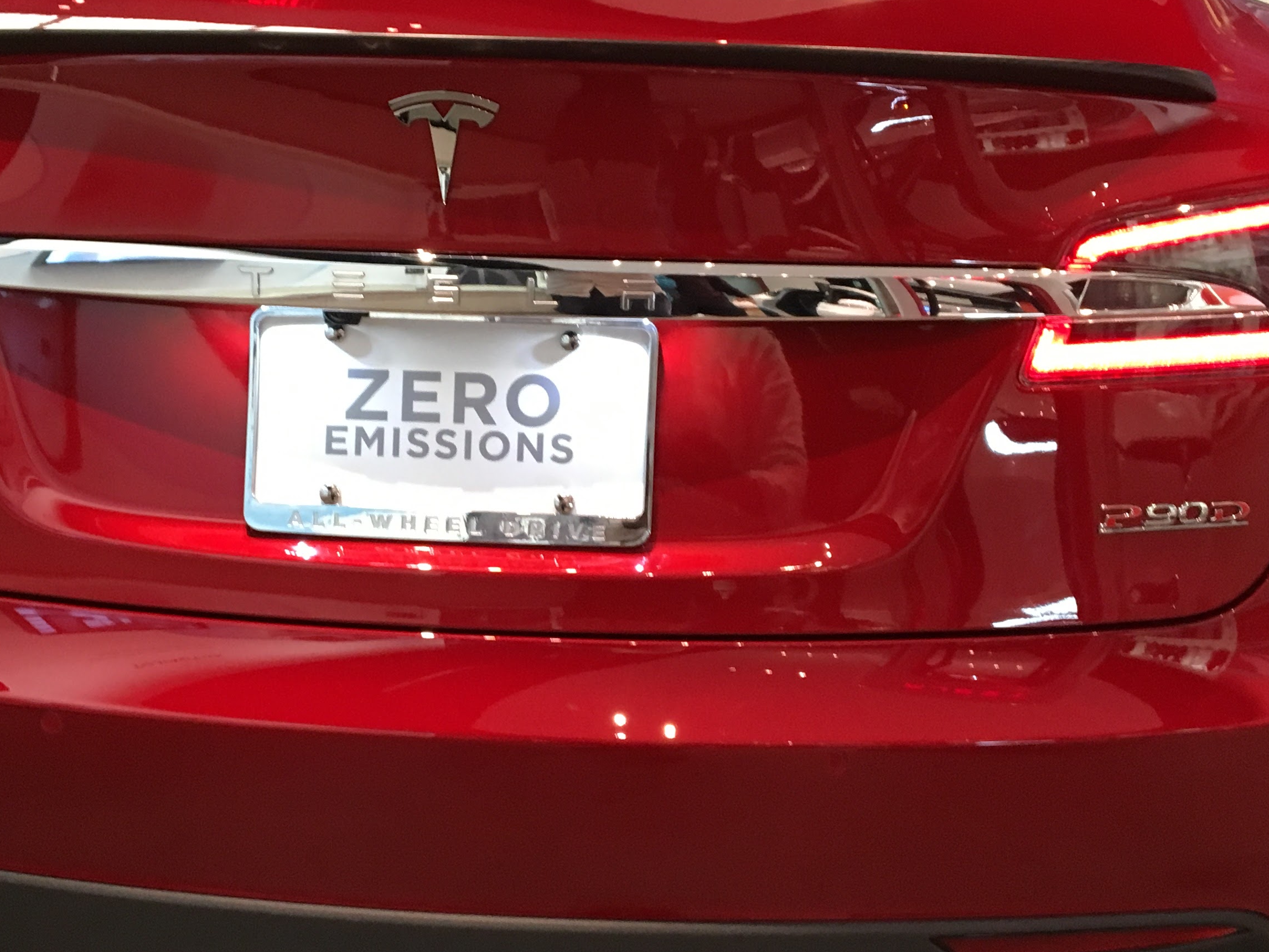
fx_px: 1870
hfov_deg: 37.4
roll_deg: -0.5
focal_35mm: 51
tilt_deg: -18.0
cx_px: 537
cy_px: 495
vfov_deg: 28.6
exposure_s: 1/30
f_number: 2.2
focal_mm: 4.15
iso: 125
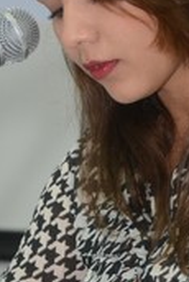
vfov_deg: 5.3
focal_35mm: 392
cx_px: 127
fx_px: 3081
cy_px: 216
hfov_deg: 3.5
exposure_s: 1/80
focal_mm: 100
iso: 1600
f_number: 5.6
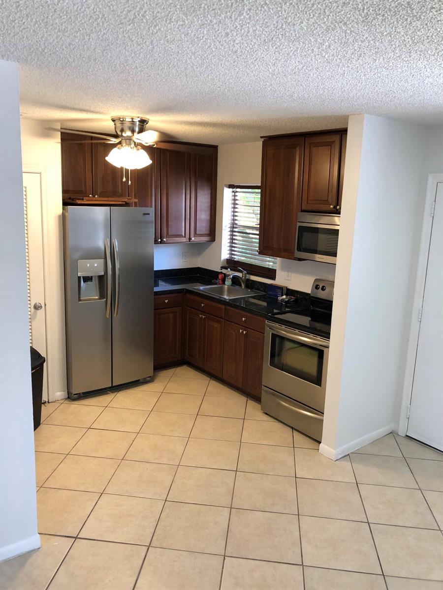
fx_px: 478
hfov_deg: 49.7
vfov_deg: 63.4
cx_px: 222
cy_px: 295
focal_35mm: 28
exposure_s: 1/20
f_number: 1.8
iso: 40
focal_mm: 4
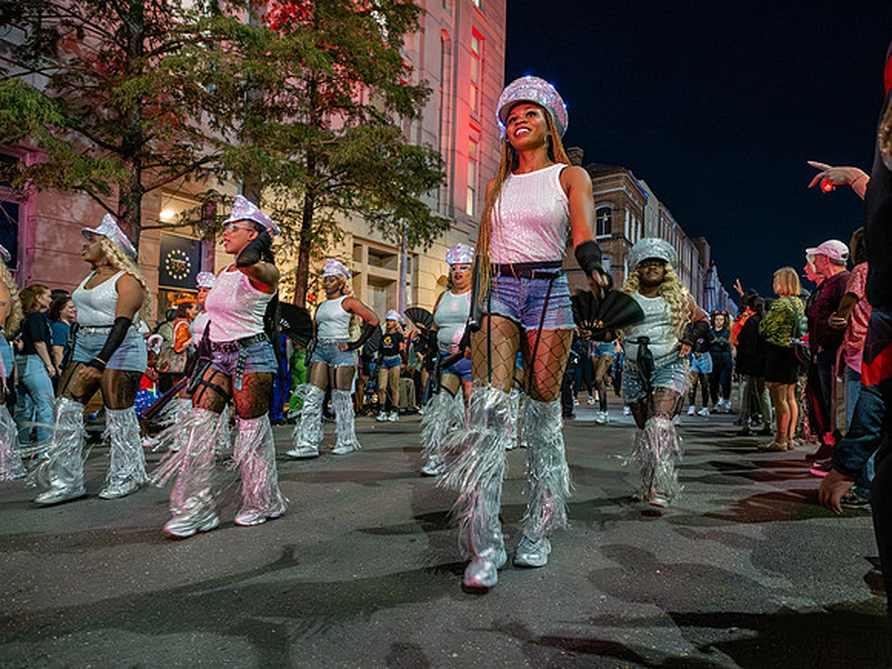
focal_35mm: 24
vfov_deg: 56.8
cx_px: 446
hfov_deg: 71.6
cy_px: 334
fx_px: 618
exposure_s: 1/100
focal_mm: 12
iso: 12800
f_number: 2.8
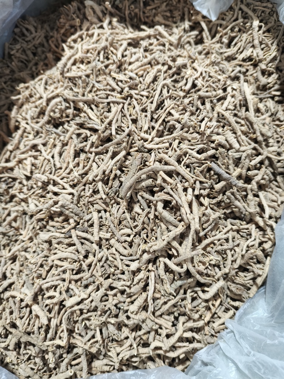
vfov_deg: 73.9
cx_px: 142
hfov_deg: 58.9
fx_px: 252
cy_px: 190
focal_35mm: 23
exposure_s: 1/100
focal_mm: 5.84
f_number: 1.6
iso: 250
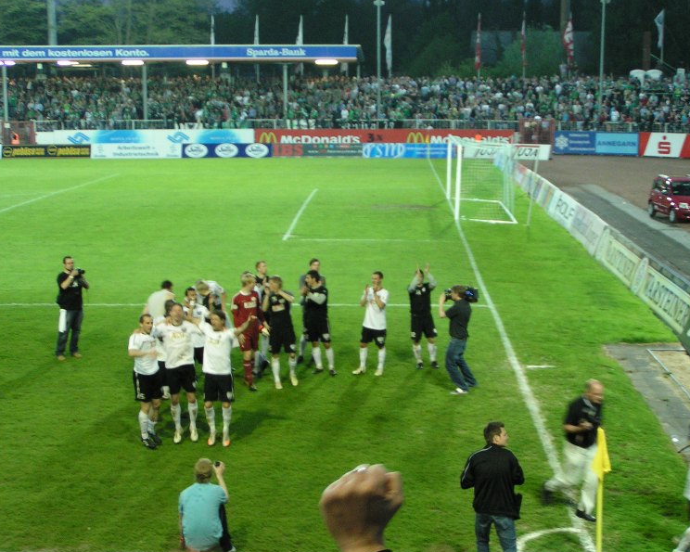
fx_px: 1286
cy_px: 277
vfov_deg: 24.2
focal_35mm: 63
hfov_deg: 30.0
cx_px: 356
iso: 200
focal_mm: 9.2
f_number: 3.2
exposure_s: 1/25
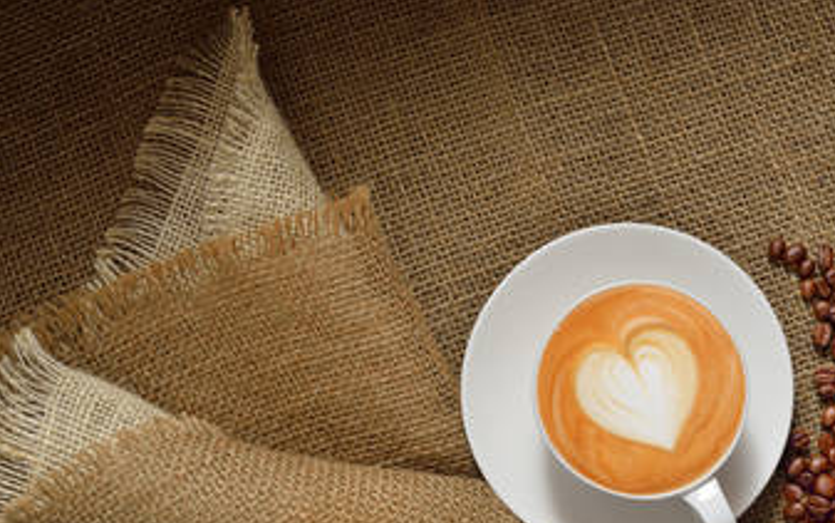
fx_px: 1548
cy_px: 270
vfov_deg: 19.2
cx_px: 456
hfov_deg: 30.2
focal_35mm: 68
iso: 100
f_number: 8
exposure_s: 1/200
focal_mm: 50
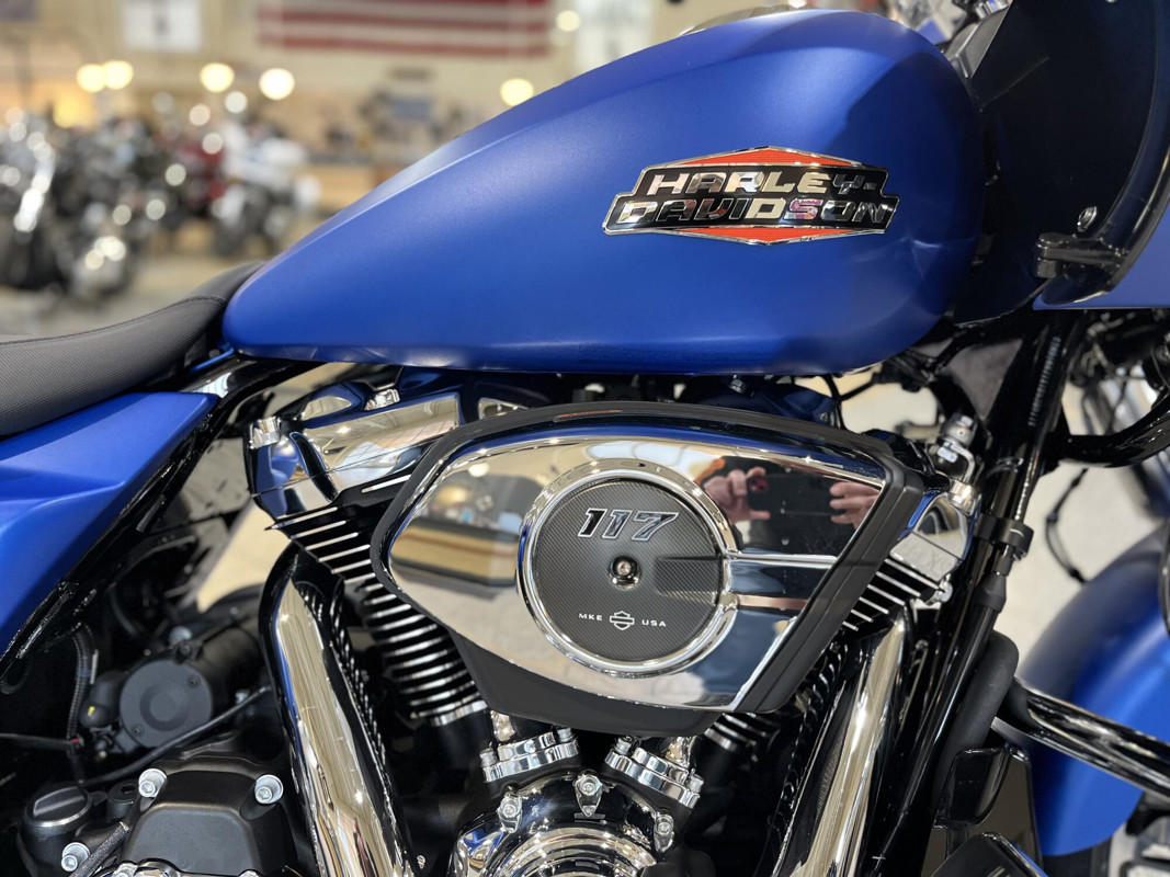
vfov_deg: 53.1
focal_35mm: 26
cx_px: 585
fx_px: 879
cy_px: 438
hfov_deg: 67.3
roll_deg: -1.9
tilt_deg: -17.3
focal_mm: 5.1
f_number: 1.6
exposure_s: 1/60
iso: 200
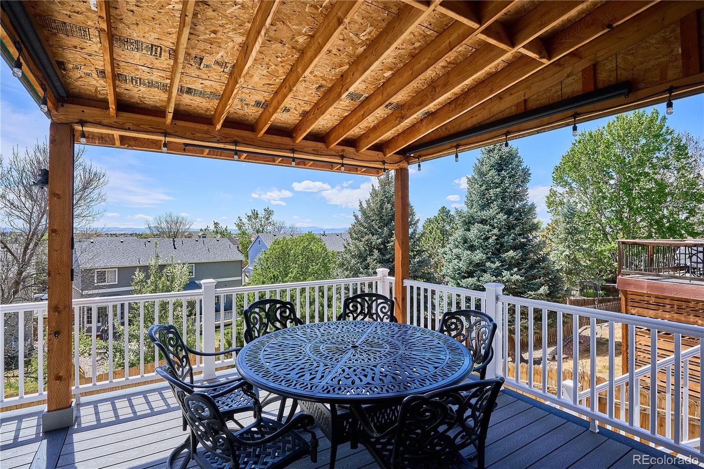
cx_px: 352
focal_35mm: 18
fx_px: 342
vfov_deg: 68.9
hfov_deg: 91.6
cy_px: 234
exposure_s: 1/640
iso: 400
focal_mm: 17.5
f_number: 10
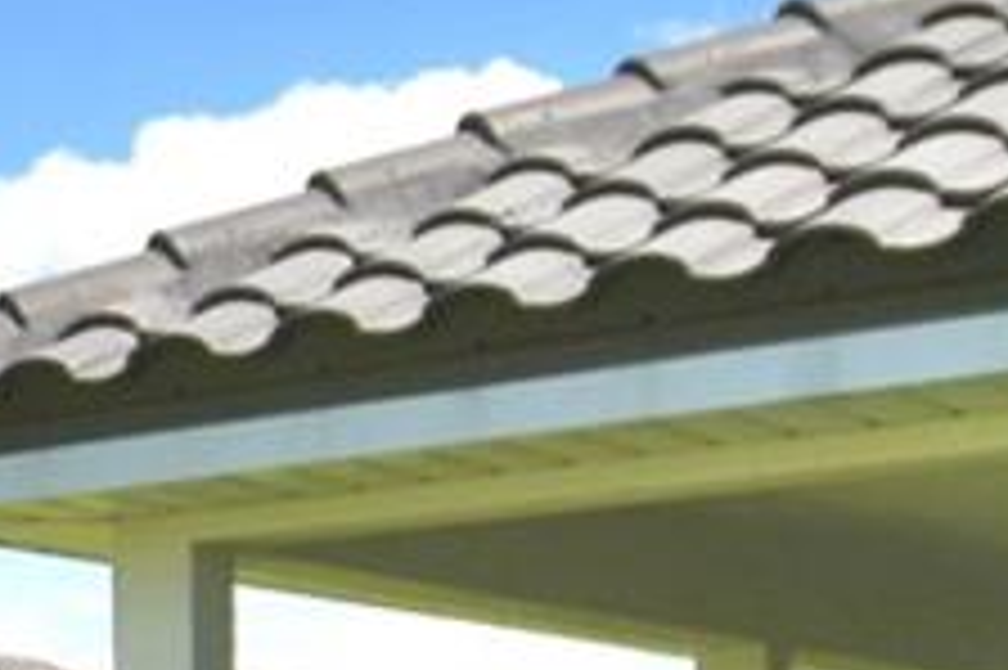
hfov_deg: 15.3
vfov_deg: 12.3
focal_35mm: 107
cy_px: 935
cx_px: -1022
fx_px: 2994
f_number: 4.5
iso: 100
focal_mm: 10
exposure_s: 1/1600
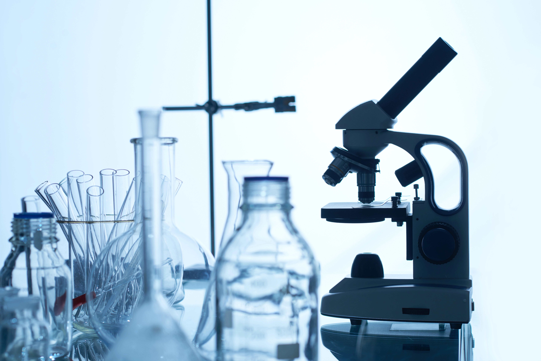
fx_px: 1278
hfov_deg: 23.9
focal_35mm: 85
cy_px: 180
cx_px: 270
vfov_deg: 16.1
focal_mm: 85
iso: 100
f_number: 5.6
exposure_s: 1/125
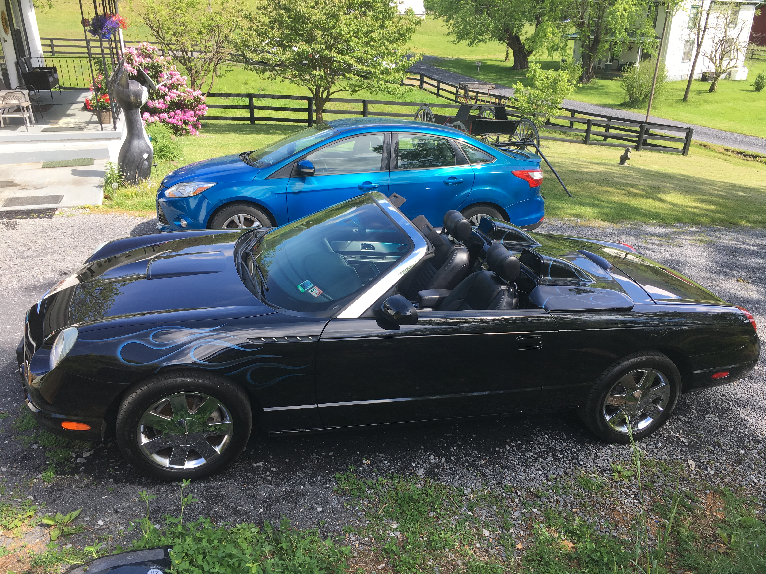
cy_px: 287
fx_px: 642
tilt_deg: -24.9
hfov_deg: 61.7
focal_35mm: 29
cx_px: 383
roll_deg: +0.9
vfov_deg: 48.2
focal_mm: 4.15
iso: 25
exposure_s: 1/348
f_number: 2.2
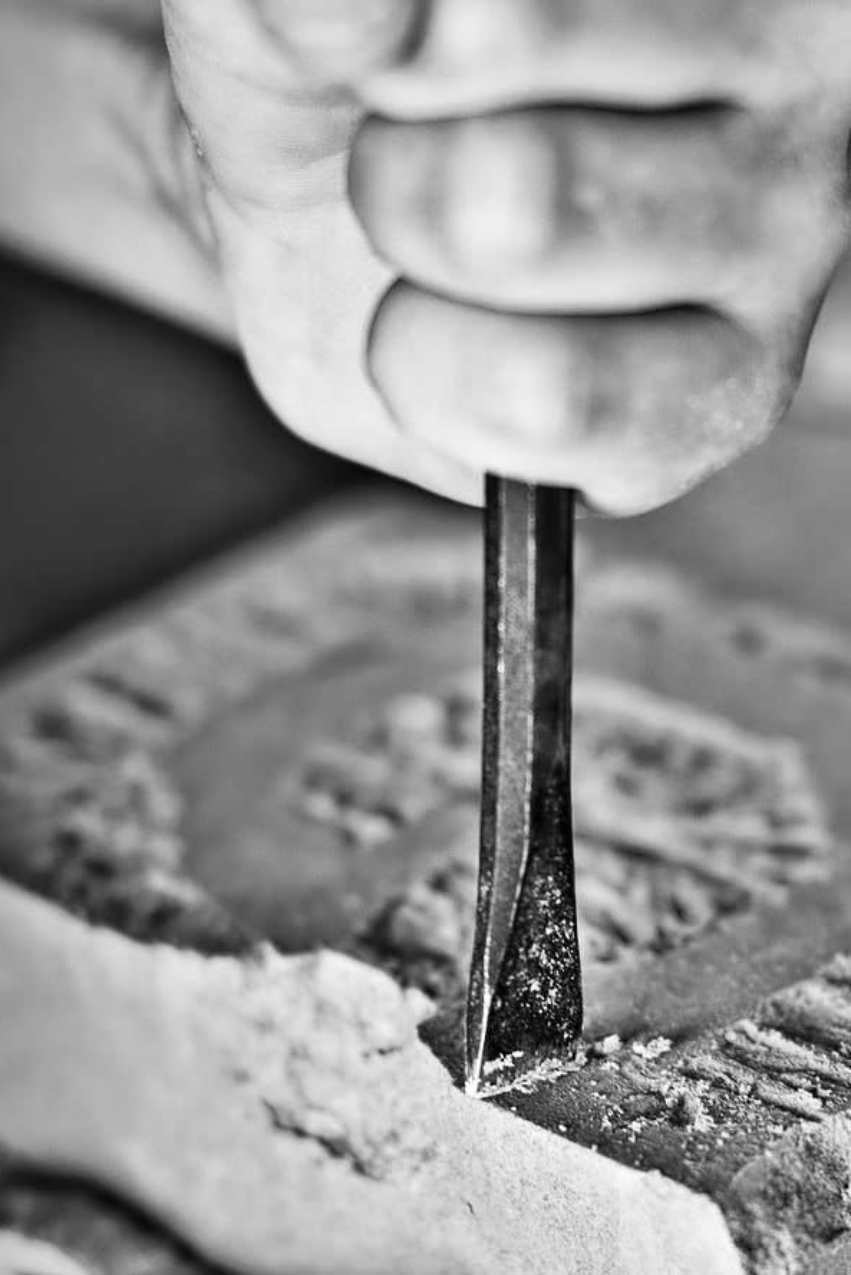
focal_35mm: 90
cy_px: 754
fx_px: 3190
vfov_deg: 22.6
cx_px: 619
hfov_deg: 15.1
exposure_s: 1/100
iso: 250
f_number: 2.8
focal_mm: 50
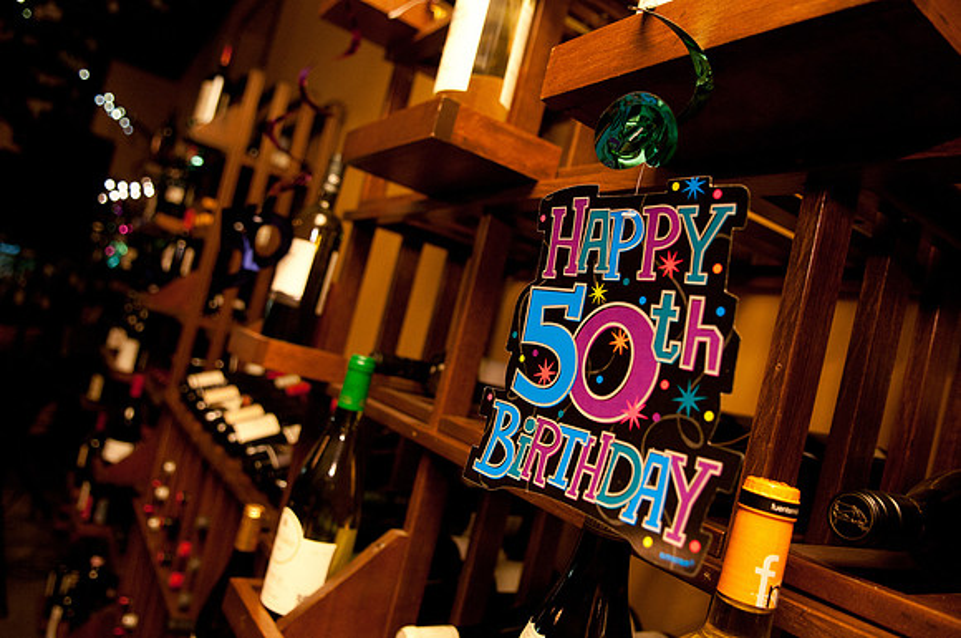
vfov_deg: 50.3
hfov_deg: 70.5
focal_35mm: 26
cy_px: 319
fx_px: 680
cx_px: 480
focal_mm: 17
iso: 800
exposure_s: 1/30
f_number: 2.8
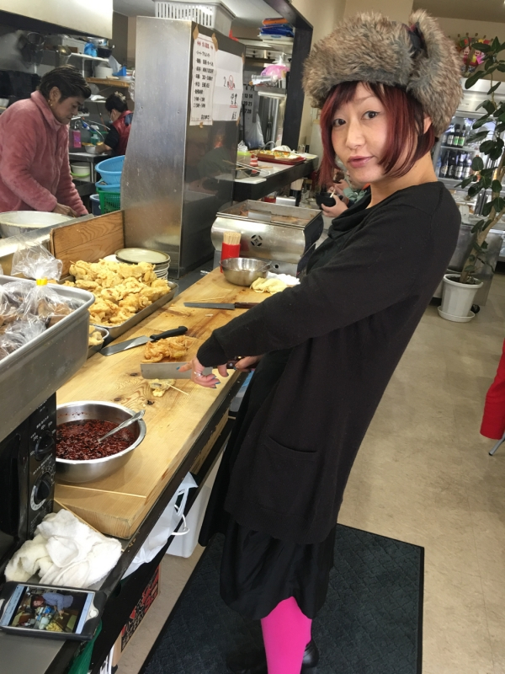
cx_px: 252
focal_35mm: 29
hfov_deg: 48.2
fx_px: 564
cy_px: 337
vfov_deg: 61.7
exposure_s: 1/15
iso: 32
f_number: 2.2
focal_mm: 4.15
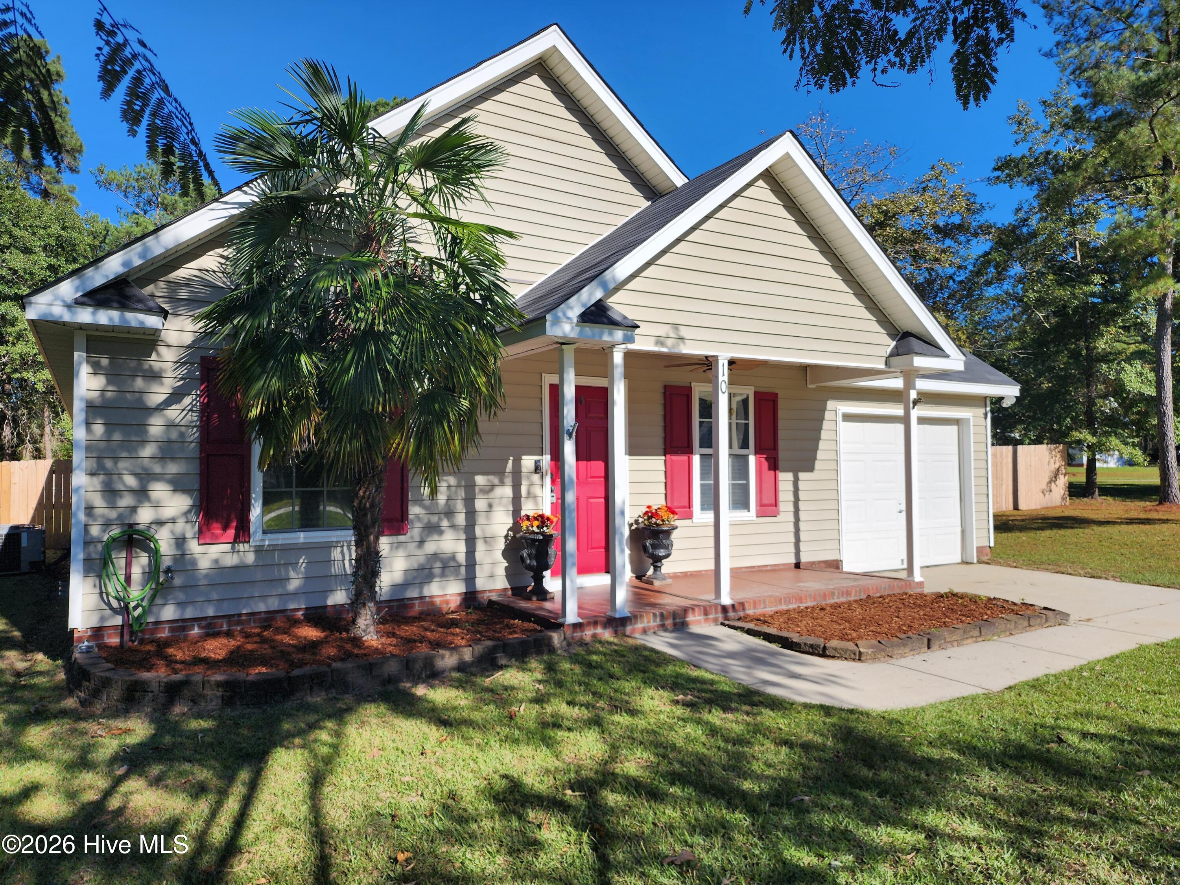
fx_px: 784
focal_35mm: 23
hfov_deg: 73.9
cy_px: 442
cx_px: 590
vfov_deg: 58.9
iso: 12
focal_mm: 6.4
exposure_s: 1/1024
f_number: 1.8
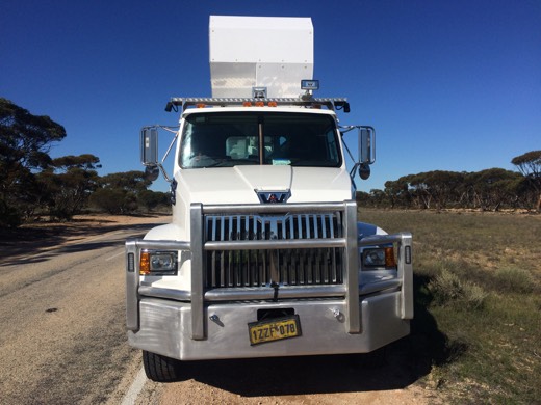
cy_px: 202
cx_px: 270
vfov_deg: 48.2
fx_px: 453
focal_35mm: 29
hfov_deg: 61.7
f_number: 2.2
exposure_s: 1/5128
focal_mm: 4.15
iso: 32
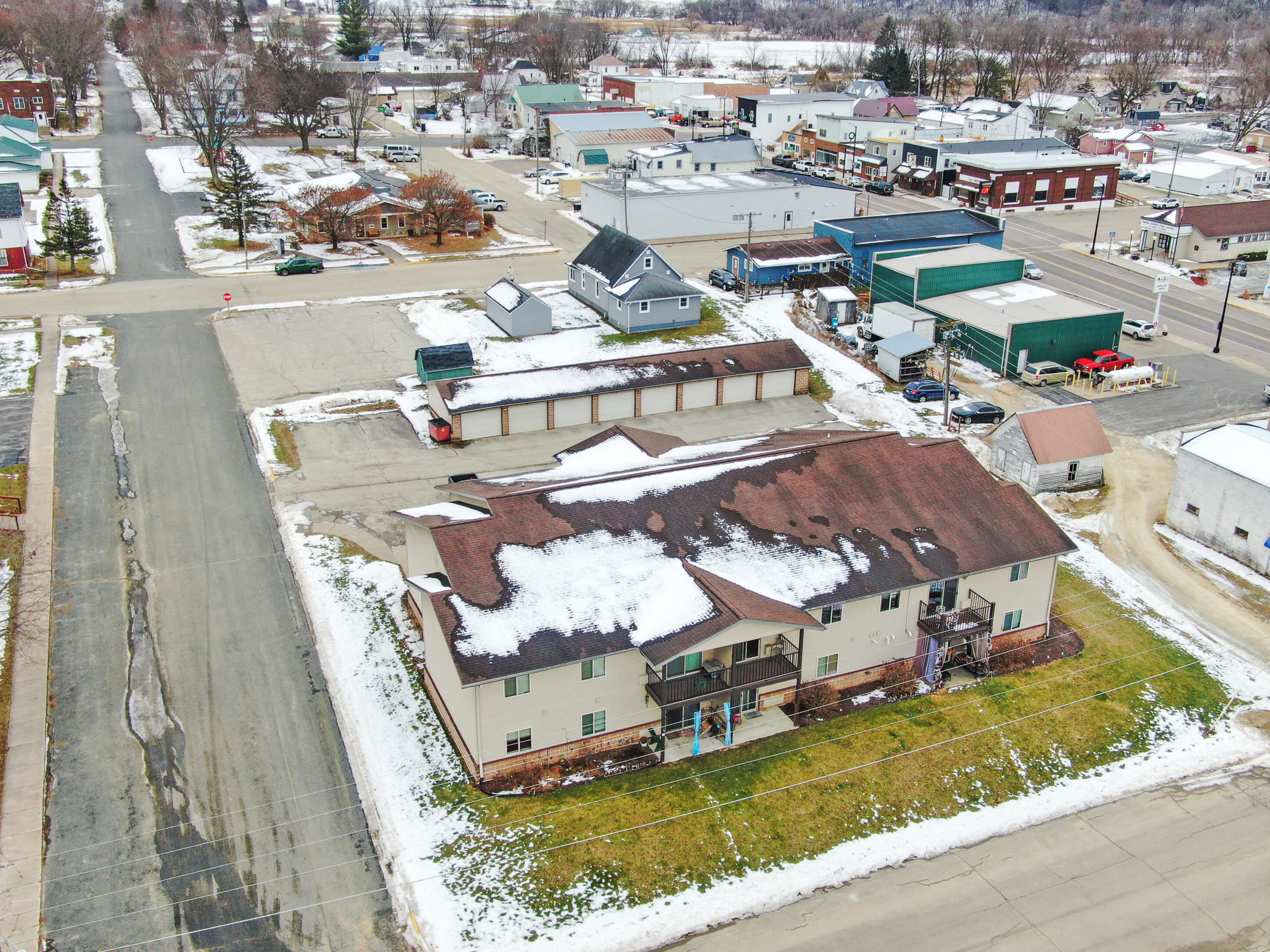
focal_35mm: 34
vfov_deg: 41.8
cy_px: 473
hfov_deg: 54.0
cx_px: 649
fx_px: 1247
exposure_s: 1/80
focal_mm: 5.57
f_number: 3.2
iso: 100
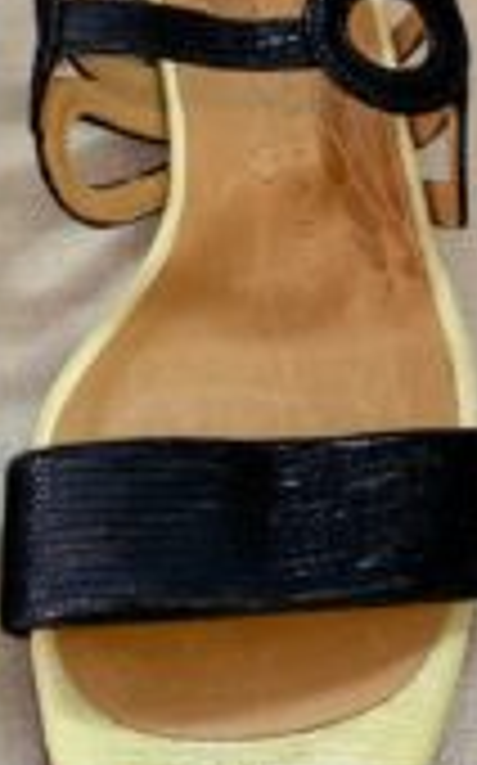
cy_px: 292
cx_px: 18
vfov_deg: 31.4
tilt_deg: -59.8
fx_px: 1354
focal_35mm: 65
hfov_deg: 19.5
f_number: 1.6
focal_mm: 5.96
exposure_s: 1/50
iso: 160
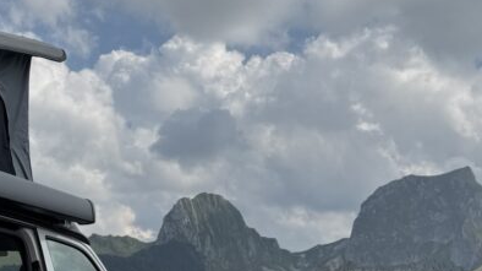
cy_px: 179
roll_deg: -3.5
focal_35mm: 68
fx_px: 869
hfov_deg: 30.7
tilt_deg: +10.2
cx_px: 150
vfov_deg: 17.7
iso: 80
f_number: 1.78
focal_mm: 6.76
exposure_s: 1/10309
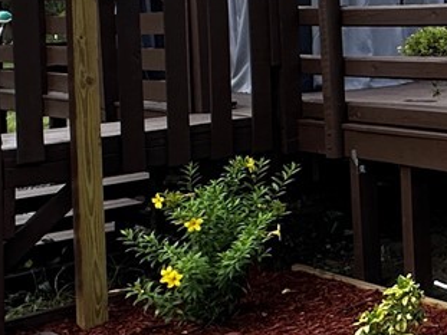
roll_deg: +3.2
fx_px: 929
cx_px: 832
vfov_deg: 19.6
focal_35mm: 72
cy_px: -32
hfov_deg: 19.3
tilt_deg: +0.6
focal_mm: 2.22
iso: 40
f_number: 2.2
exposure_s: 1/703
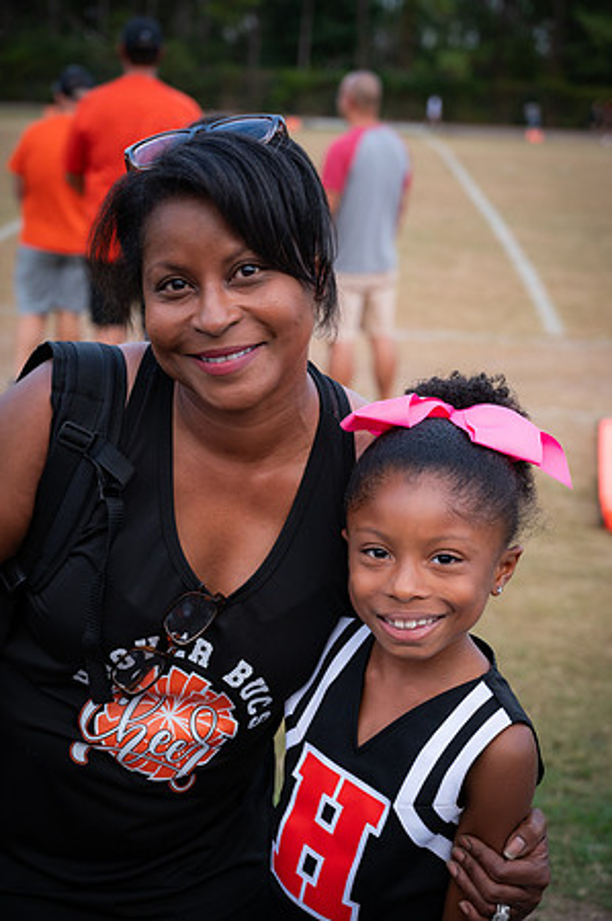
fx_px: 1431
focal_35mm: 56
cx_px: 306
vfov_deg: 35.7
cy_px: 460
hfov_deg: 24.1
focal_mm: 56
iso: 640
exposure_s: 1/400
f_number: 4
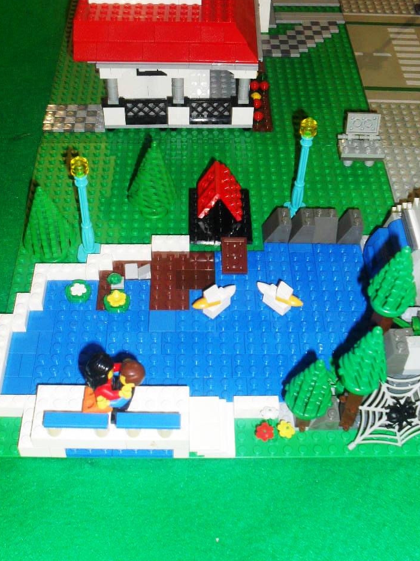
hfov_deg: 31.5
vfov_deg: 41.2
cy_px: 287
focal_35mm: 46
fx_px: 744
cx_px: 214
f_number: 3.6
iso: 200
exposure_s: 1/45
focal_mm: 7.5
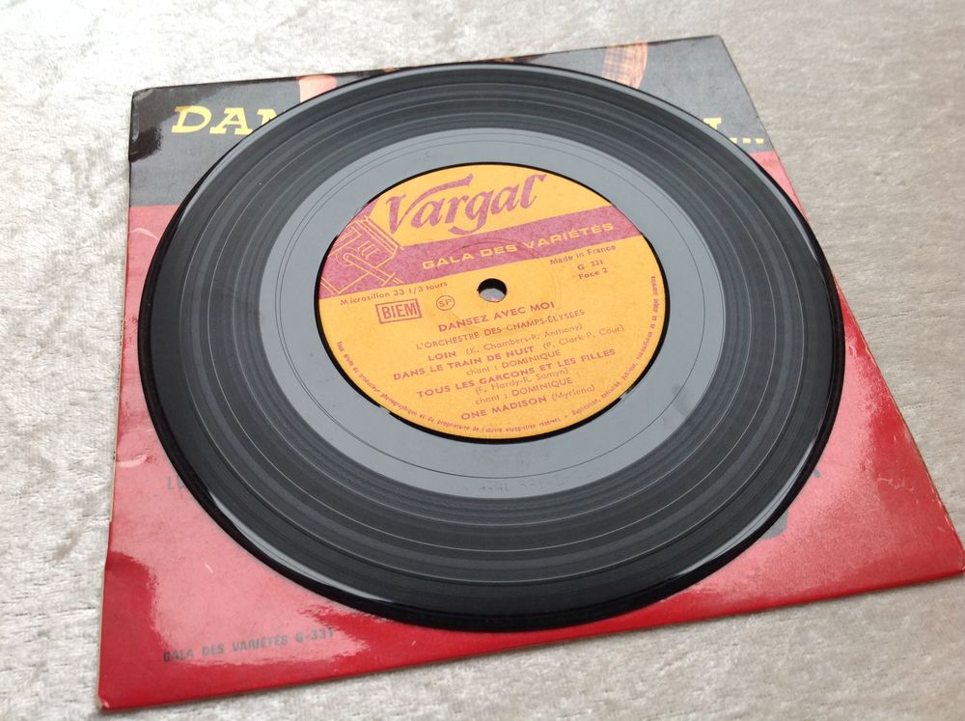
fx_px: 974
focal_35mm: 35
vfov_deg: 40.6
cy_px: 360
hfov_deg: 52.7
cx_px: 482
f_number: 2.4
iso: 50
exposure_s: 1/20
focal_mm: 4.28
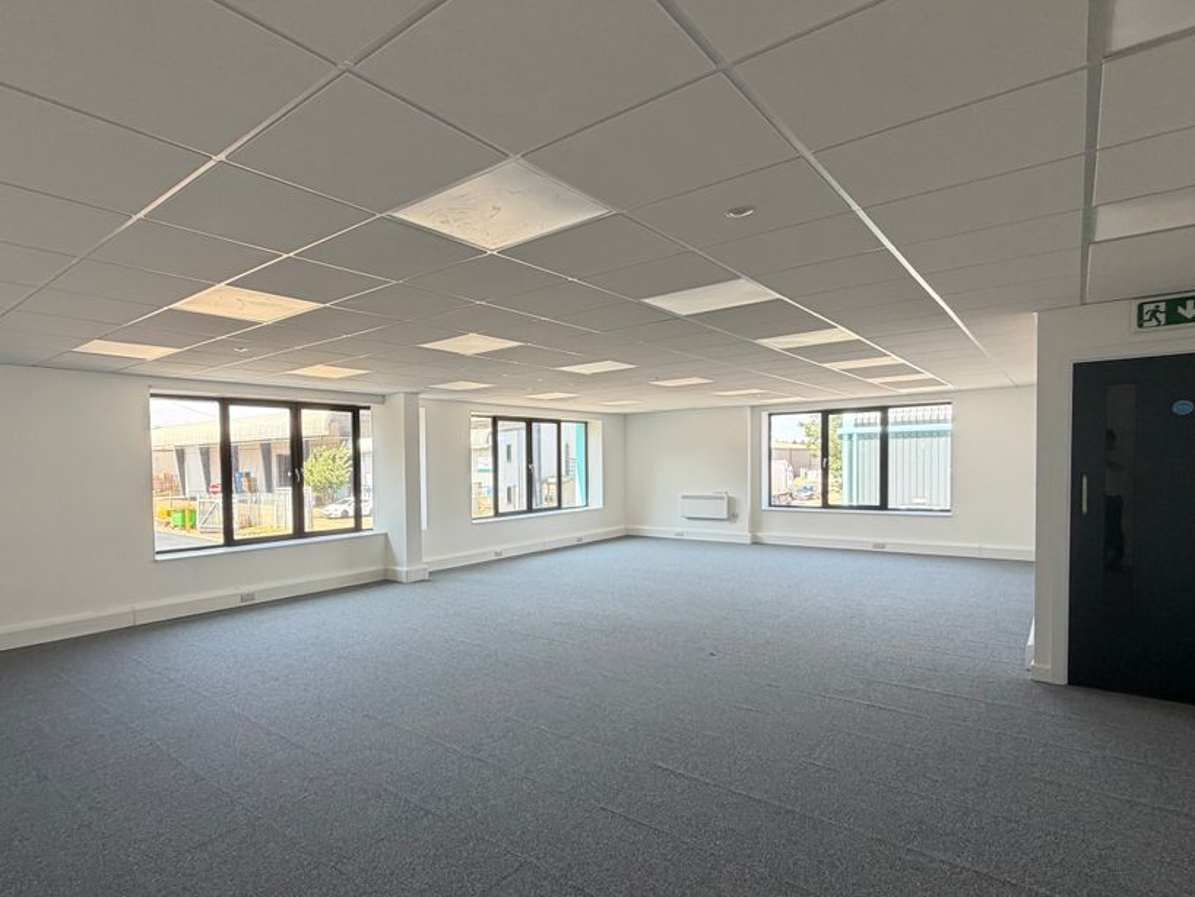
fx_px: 656
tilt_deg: -1.4
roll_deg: +1.3
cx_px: 460
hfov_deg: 83.3
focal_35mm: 19
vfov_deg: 68.6
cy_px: 490
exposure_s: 1/121
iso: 100
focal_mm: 2.22
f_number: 2.2
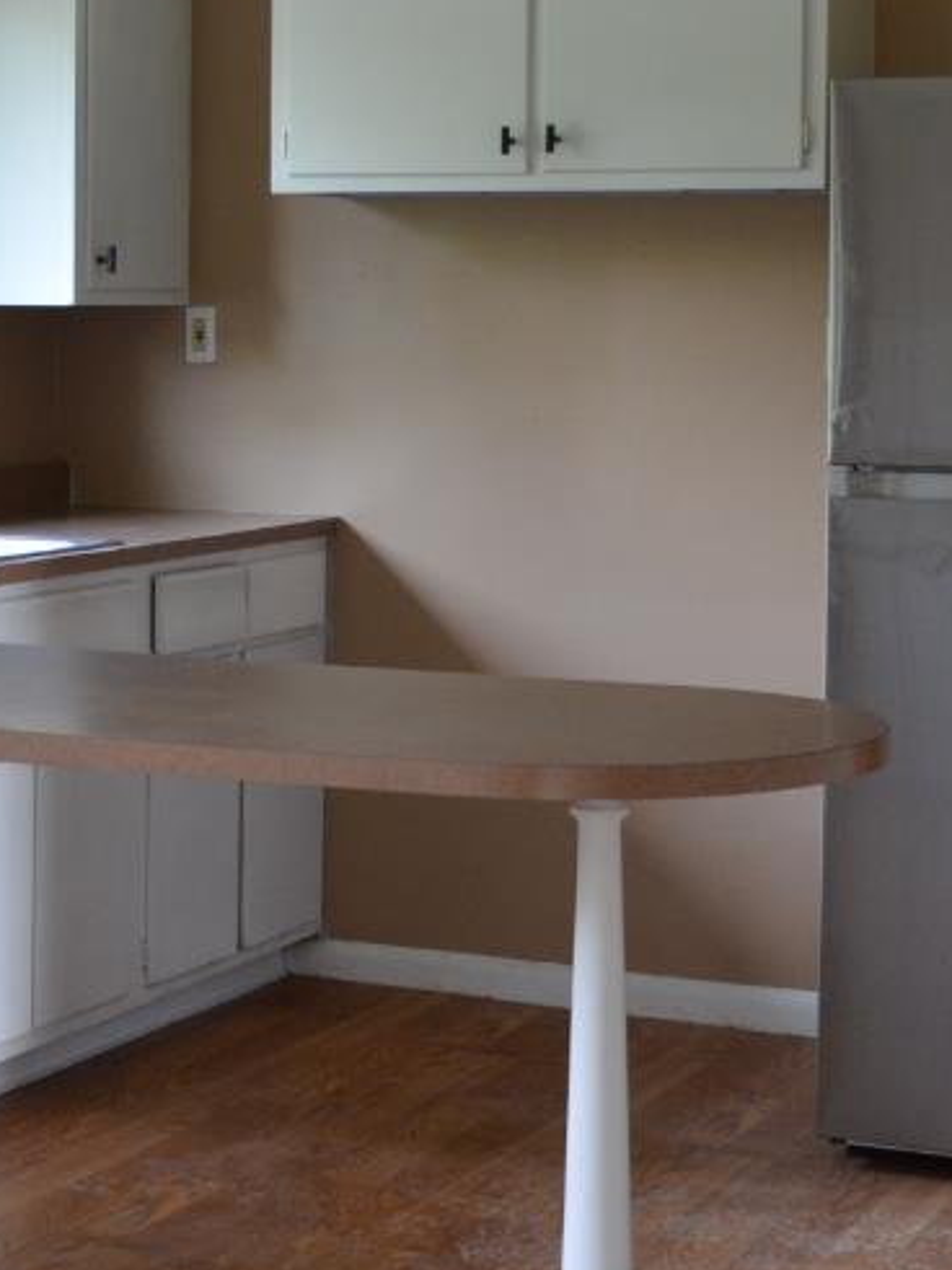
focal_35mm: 88
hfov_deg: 16.6
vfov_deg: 22.1
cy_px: 387
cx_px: 145
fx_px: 3228
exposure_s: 1/60
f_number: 4
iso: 560
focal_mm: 20
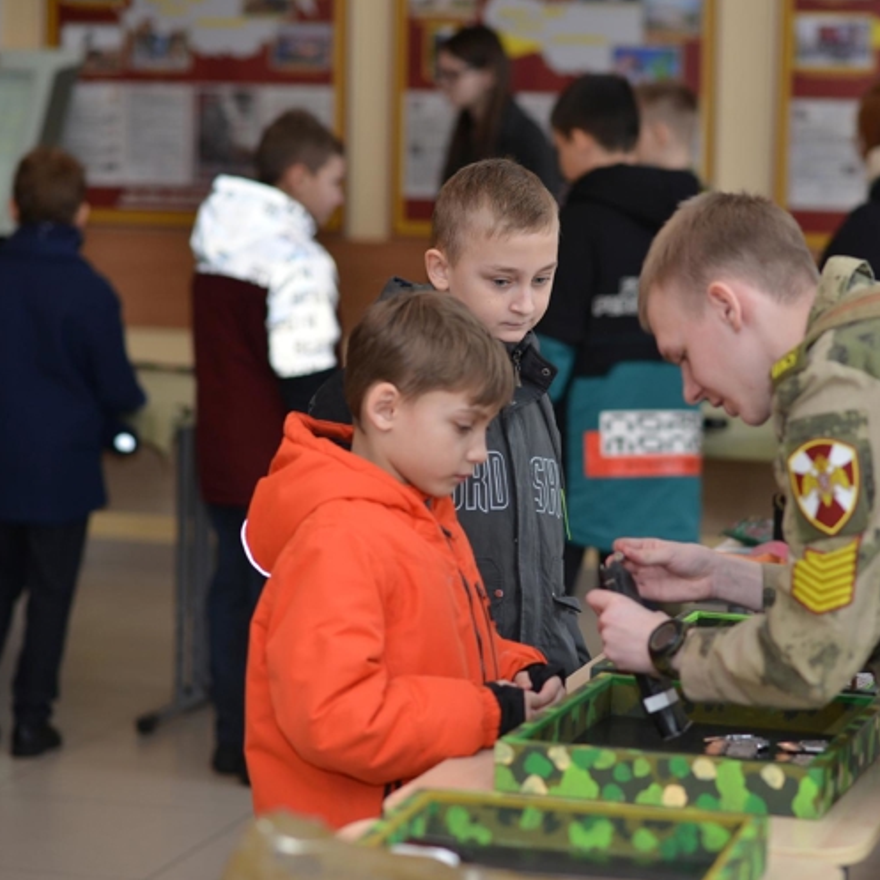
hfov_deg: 16.0
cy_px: 441
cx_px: 537
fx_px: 3135
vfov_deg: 16.0
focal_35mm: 109
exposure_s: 1/250
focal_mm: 85
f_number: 2.2
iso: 320
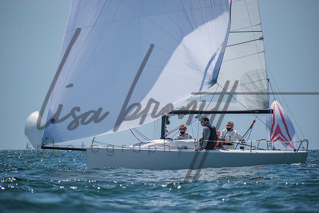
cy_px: 106
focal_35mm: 345
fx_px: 3058
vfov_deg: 4.0
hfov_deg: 6.0
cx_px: 160
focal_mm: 230
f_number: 6.3
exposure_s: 1/1250
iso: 200
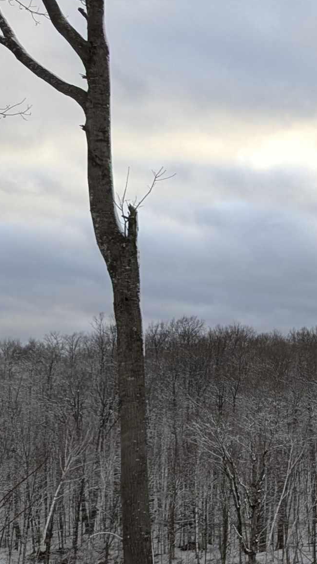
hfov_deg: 14.4
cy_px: 319
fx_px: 1031
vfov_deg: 30.5
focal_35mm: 69
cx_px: 648
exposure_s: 1/351
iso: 42
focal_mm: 4.53
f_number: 1.7
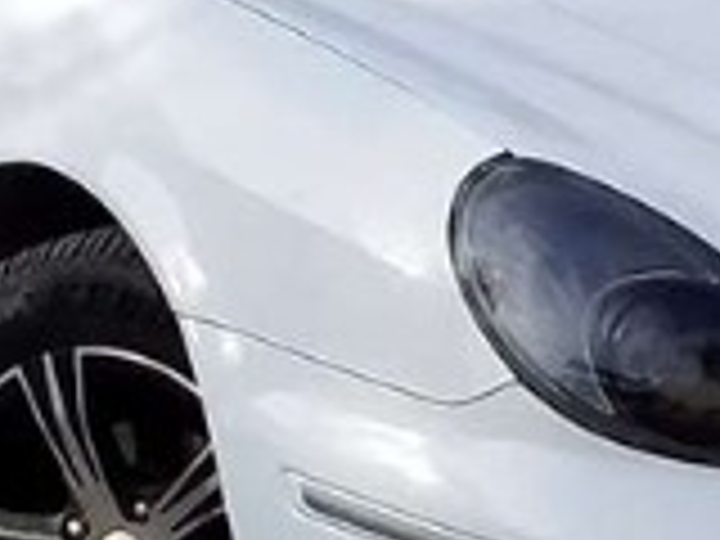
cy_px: 706
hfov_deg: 9.5
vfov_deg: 7.0
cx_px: 549
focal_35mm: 209
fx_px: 4347
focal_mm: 3.3
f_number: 2.2
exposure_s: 1/758
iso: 40
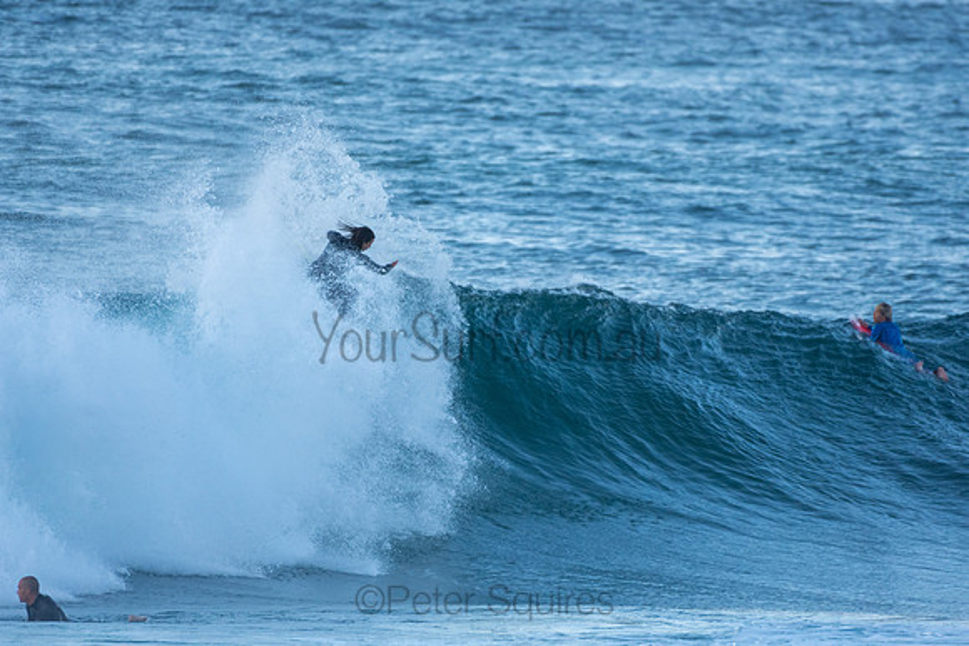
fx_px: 20191
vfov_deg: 1.8
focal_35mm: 750
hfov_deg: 2.7
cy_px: 323
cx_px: 484
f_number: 5.6
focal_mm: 500
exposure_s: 1/1600
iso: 800
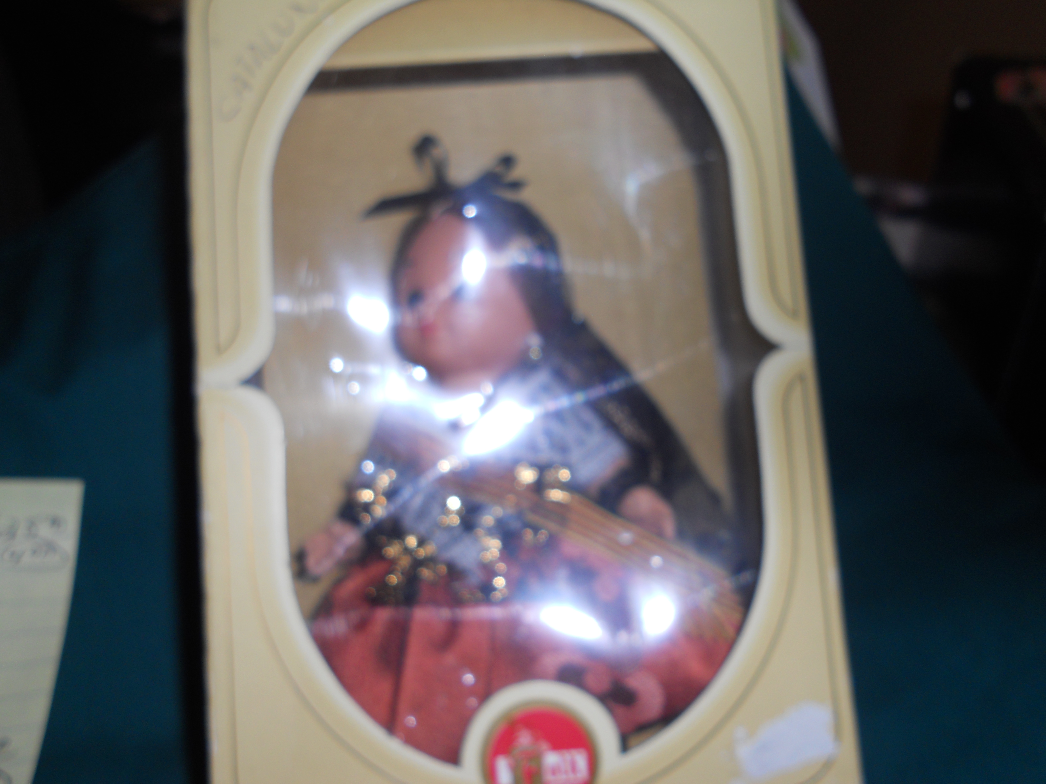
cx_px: 523
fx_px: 967
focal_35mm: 32
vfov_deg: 44.2
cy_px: 392
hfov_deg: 56.8
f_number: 8.8
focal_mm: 5.8
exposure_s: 1/25
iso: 80
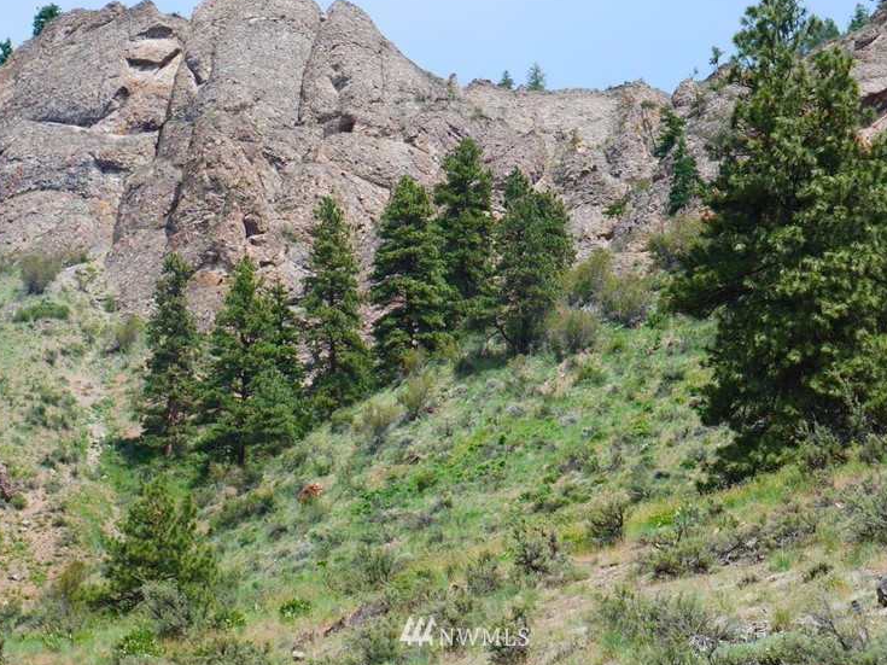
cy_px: 214
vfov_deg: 12.6
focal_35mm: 117
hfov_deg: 16.8
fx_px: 2998
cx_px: 467
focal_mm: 42
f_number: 7.1
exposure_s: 1/200
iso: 200
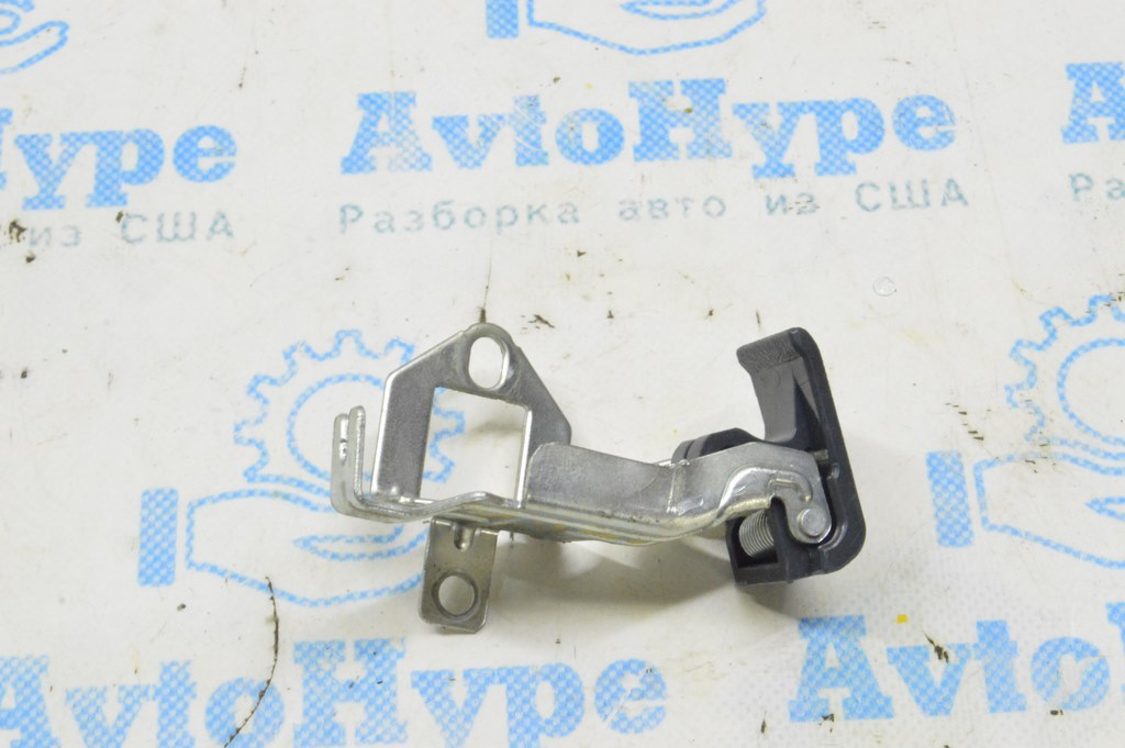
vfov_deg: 18.2
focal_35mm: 75
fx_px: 2342
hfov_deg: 27.0
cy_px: 374
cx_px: 562
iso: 6400
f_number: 20
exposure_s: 1/15
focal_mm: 50
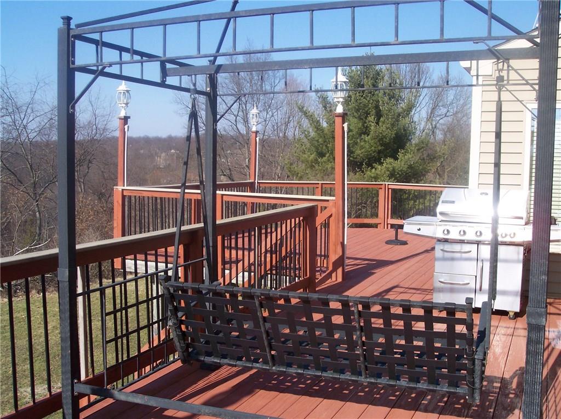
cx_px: 280
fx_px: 615
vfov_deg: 37.7
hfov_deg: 49.0
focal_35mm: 38
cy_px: 210
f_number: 4.8
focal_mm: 8
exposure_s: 1/500
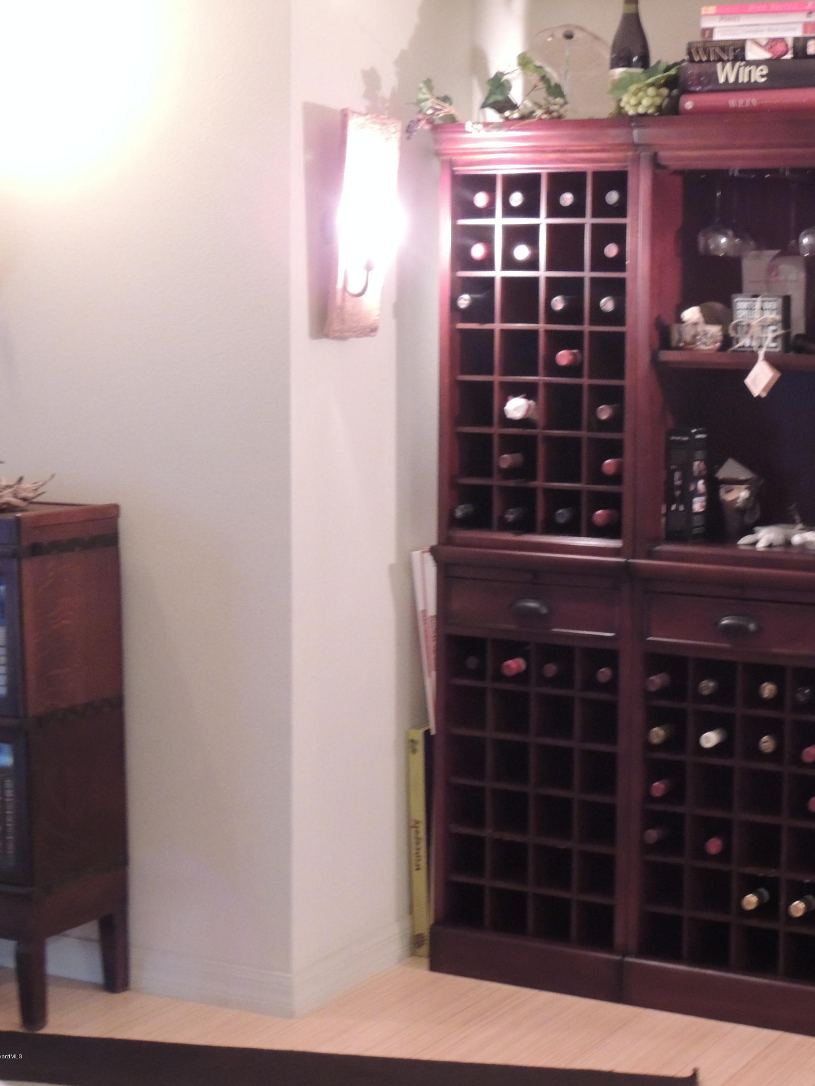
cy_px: 544
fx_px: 1977
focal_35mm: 63
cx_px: 715
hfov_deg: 22.8
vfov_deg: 30.7
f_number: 3.5
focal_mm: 8.3
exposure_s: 1/6
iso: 800
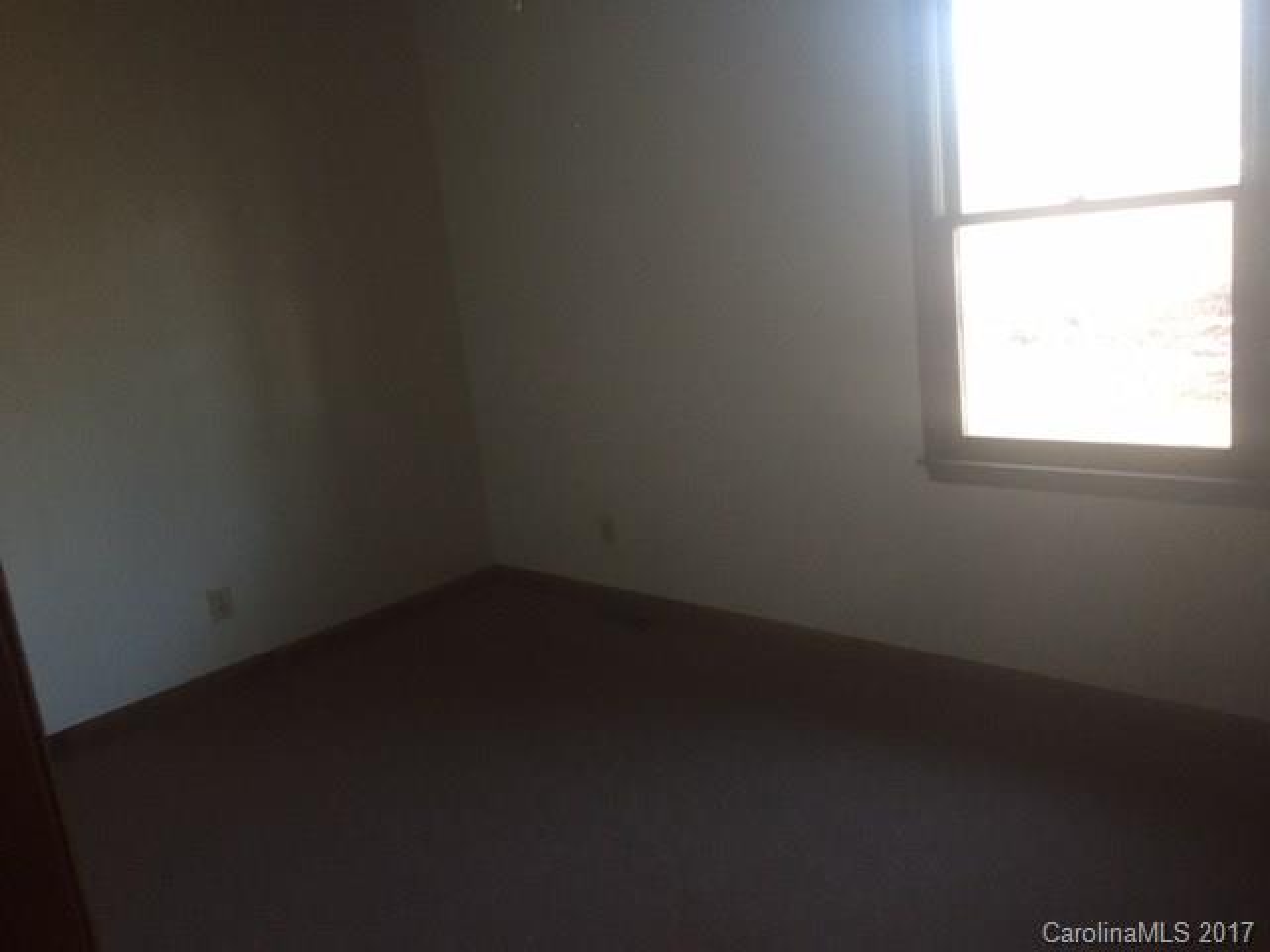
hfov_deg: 61.7
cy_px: 476
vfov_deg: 48.2
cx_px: 635
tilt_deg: -13.7
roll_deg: +6.8
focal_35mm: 29
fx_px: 1064
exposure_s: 1/30
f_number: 2.2
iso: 200
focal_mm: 4.15
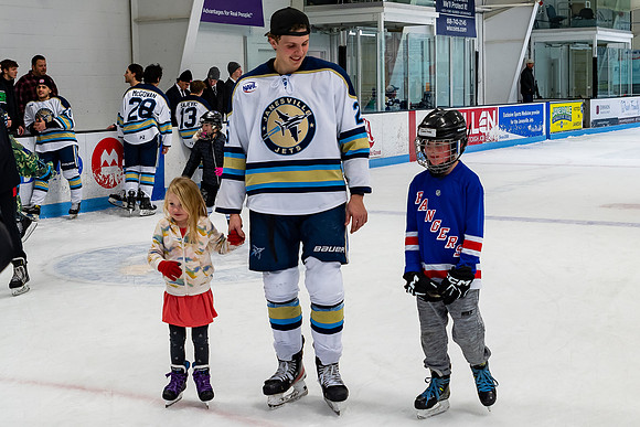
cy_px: 175
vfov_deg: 21.5
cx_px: 327
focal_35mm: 63
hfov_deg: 31.8
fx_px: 1122
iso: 400
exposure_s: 1/250
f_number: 4
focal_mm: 31
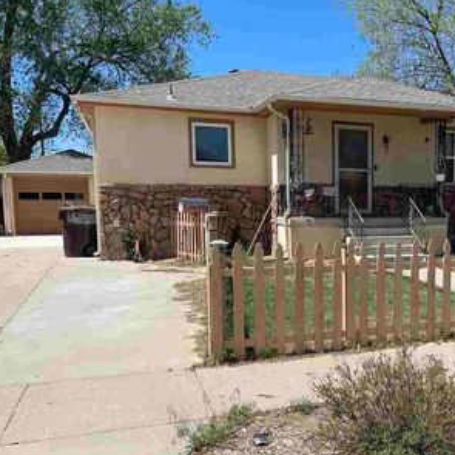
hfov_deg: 41.0
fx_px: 580
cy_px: 260
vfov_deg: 42.7
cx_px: 367
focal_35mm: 39
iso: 32
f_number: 1.6
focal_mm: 4.2
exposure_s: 1/3731
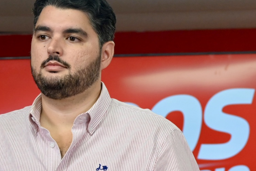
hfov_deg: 9.2
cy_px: 123
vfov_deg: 6.2
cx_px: 221
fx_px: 1586
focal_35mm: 223
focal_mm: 69
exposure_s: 1/320
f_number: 5
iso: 2000
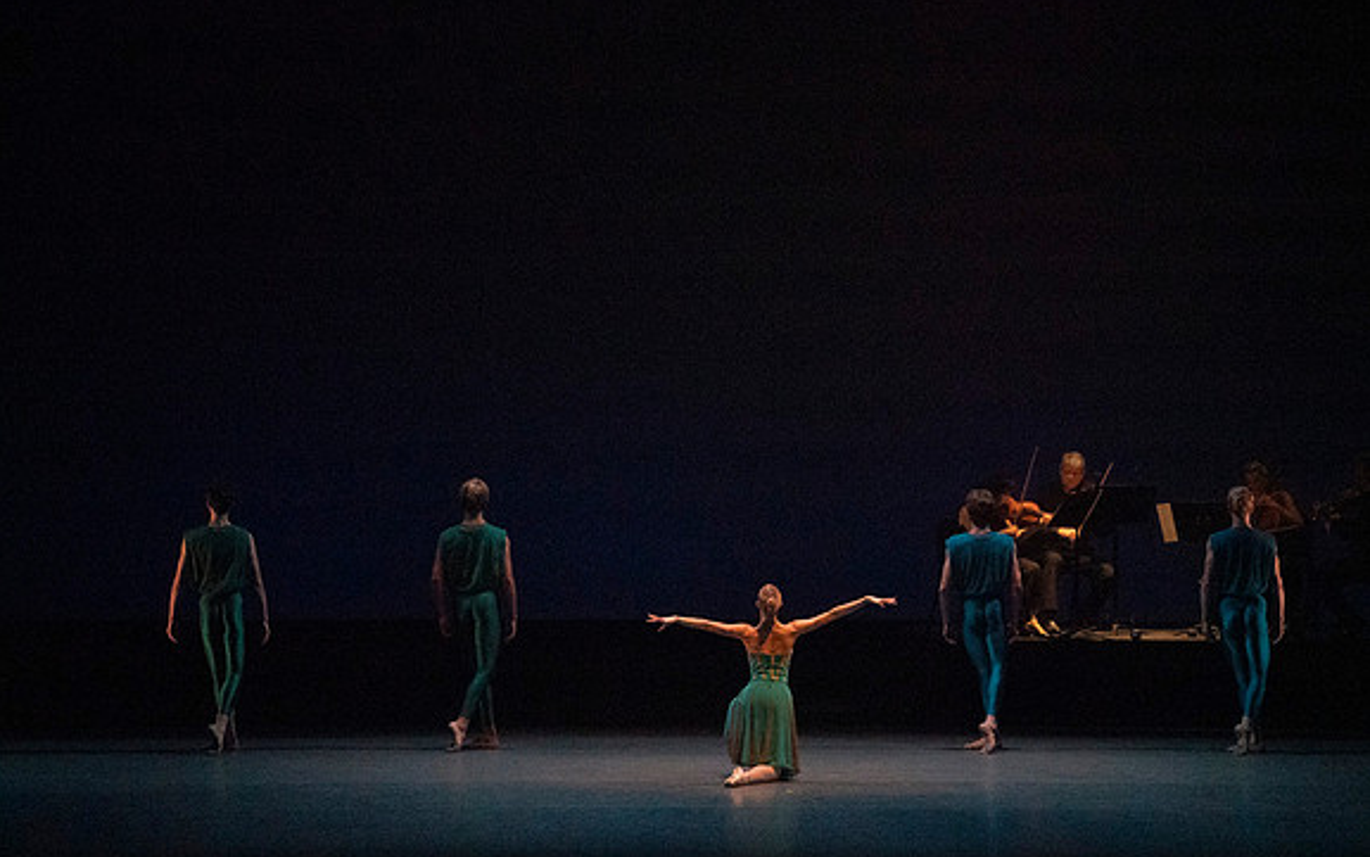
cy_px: 410
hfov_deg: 12.5
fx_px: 6274
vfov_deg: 7.8
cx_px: 684
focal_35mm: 168
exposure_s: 1/400
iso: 25600
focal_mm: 164
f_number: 8
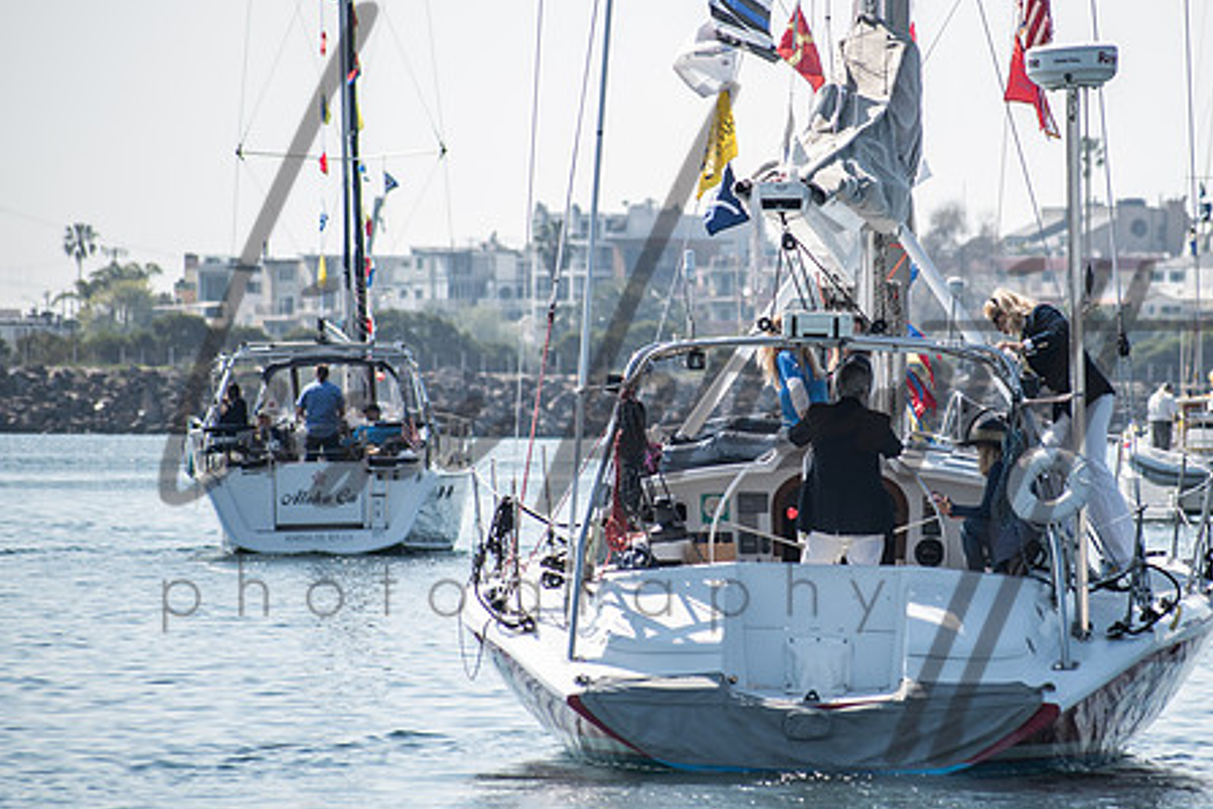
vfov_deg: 3.4
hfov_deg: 5.0
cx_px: 765
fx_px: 13780
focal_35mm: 409
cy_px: 390
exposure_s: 1/200
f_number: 5.6
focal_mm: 210
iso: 100
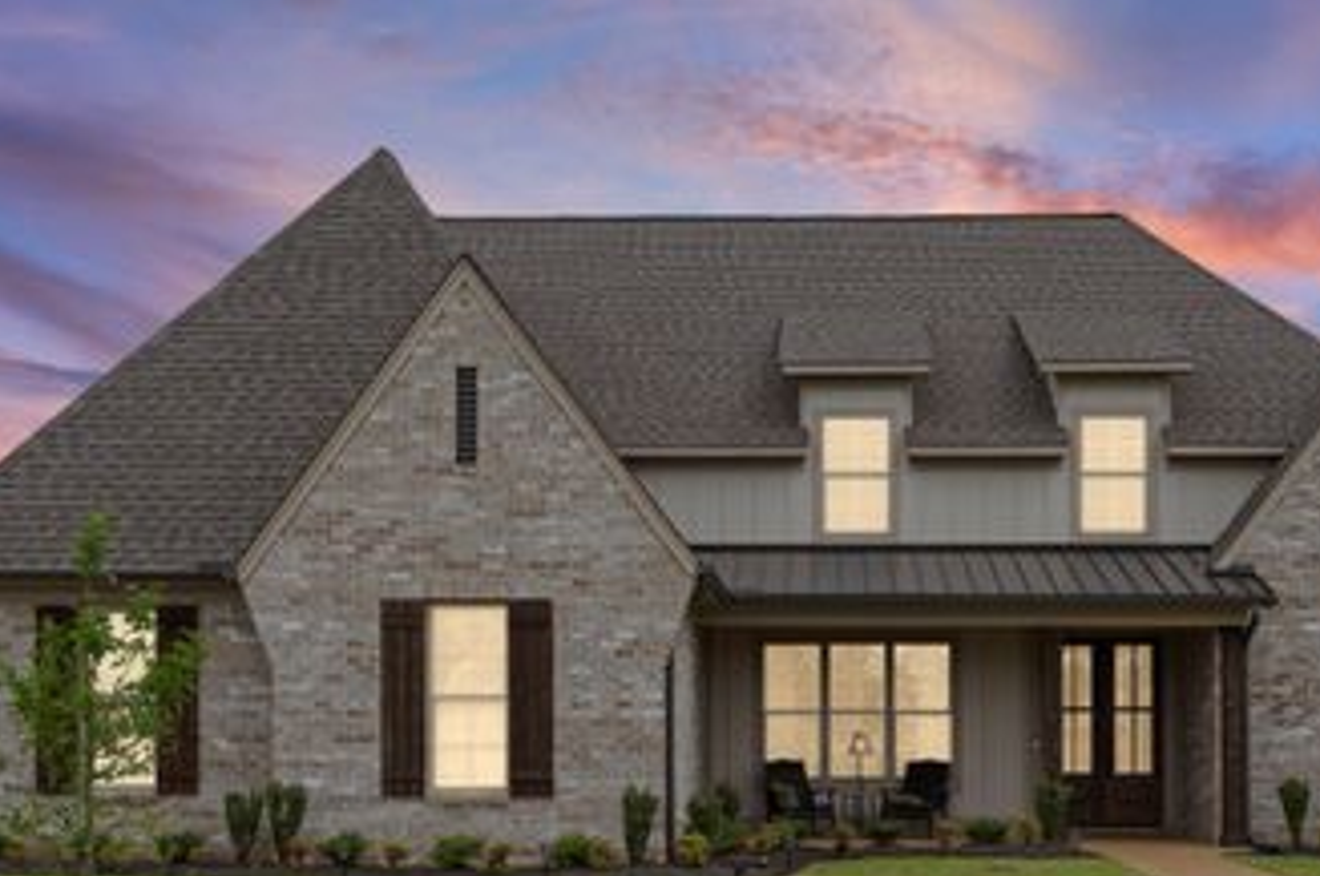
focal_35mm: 49
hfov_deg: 40.3
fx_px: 1794
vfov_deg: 27.4
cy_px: 539
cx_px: 775
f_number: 9
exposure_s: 1/640
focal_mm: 32
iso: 800
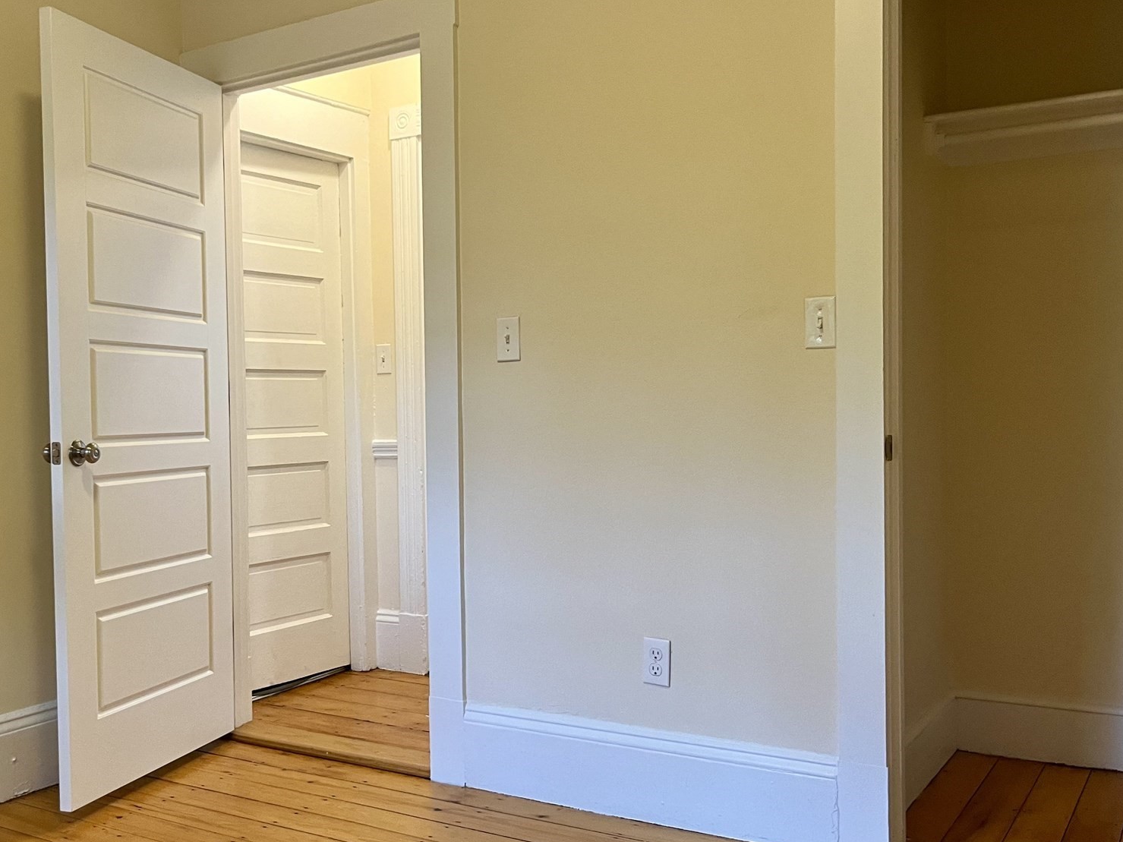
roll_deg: +1.9
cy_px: 435
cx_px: 437
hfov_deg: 50.9
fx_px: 1168
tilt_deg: +0.0
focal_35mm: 36
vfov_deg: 39.6
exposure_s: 1/60
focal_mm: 5.1
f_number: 1.6
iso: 160
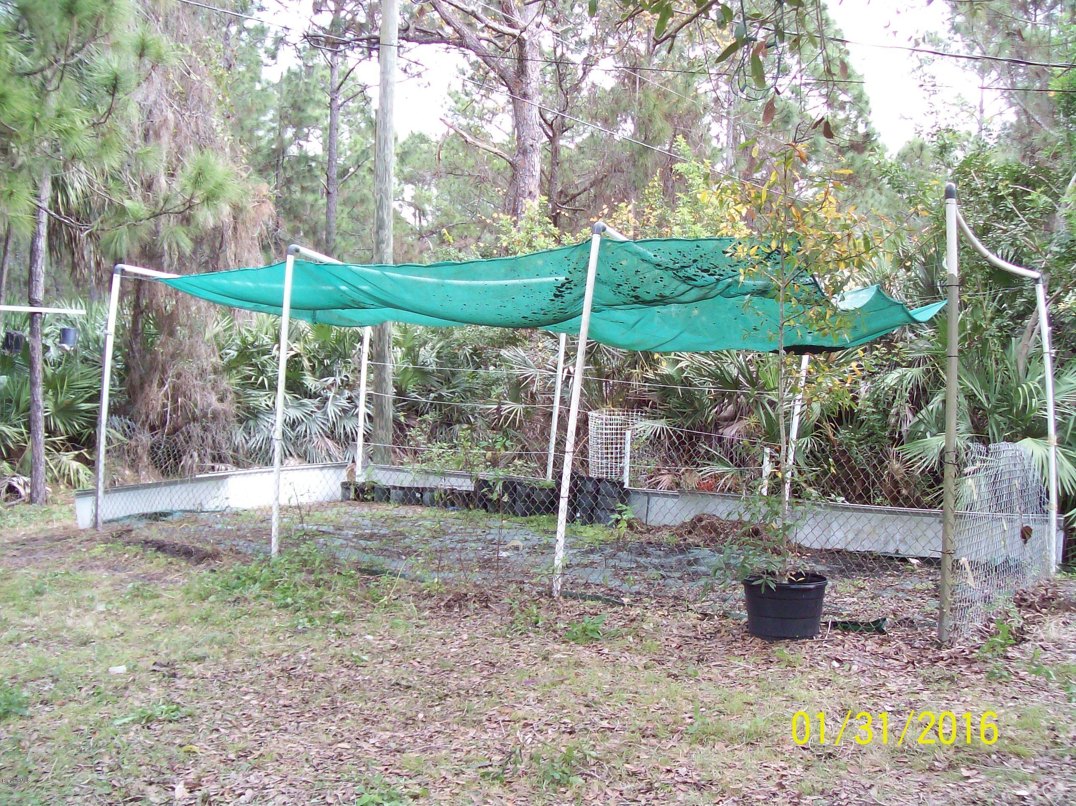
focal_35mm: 36
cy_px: 403
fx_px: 1119
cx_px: 538
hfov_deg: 51.4
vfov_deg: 39.6
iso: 80
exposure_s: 1/101
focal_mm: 6
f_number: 2.7
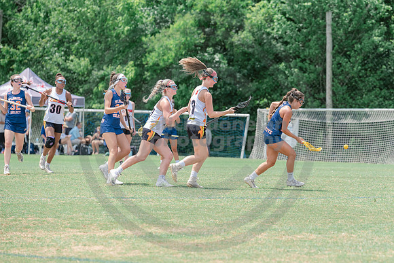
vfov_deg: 5.5
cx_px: 247
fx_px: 2740
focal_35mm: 250
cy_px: 149
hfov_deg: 8.2
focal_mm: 200
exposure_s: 1/1600
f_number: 5
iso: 400
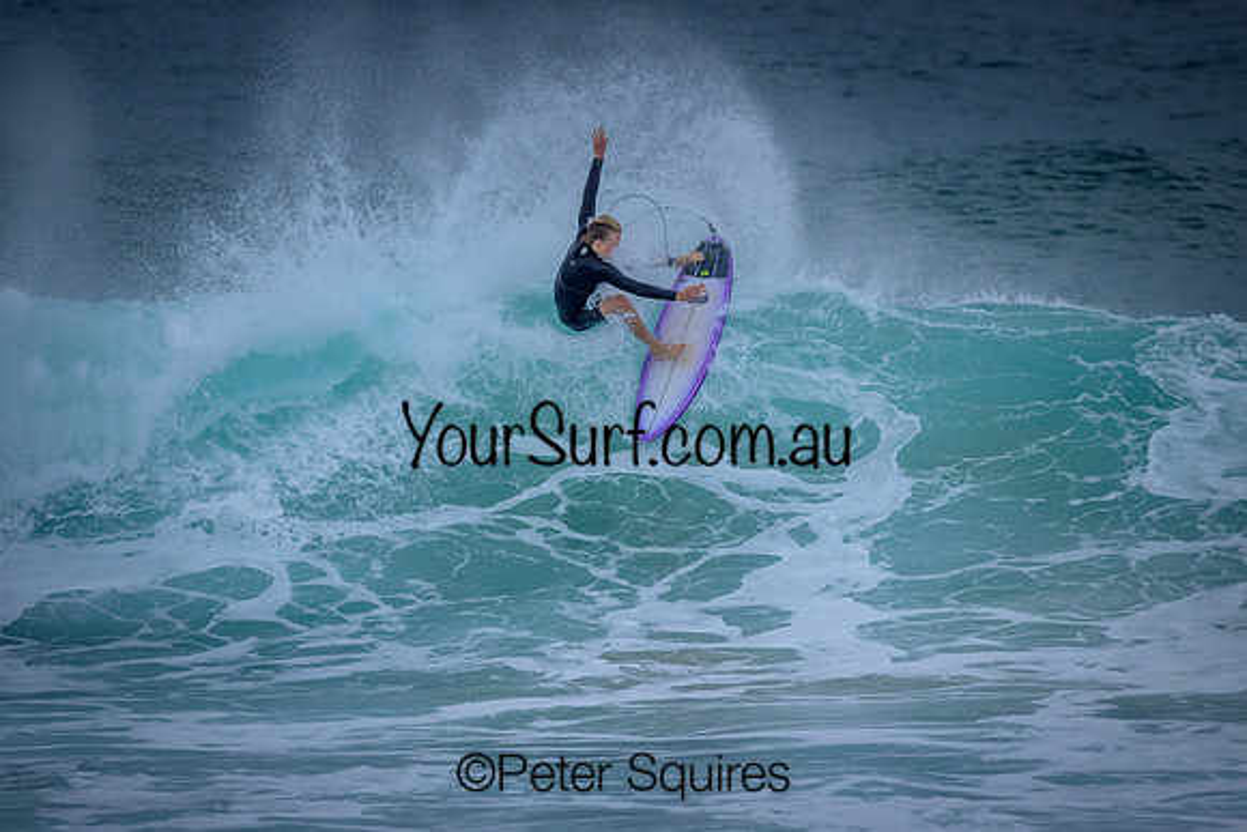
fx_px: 27716
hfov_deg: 2.6
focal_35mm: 800
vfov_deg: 1.7
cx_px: 624
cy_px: 416
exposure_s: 1/2000
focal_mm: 800
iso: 720
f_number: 6.3
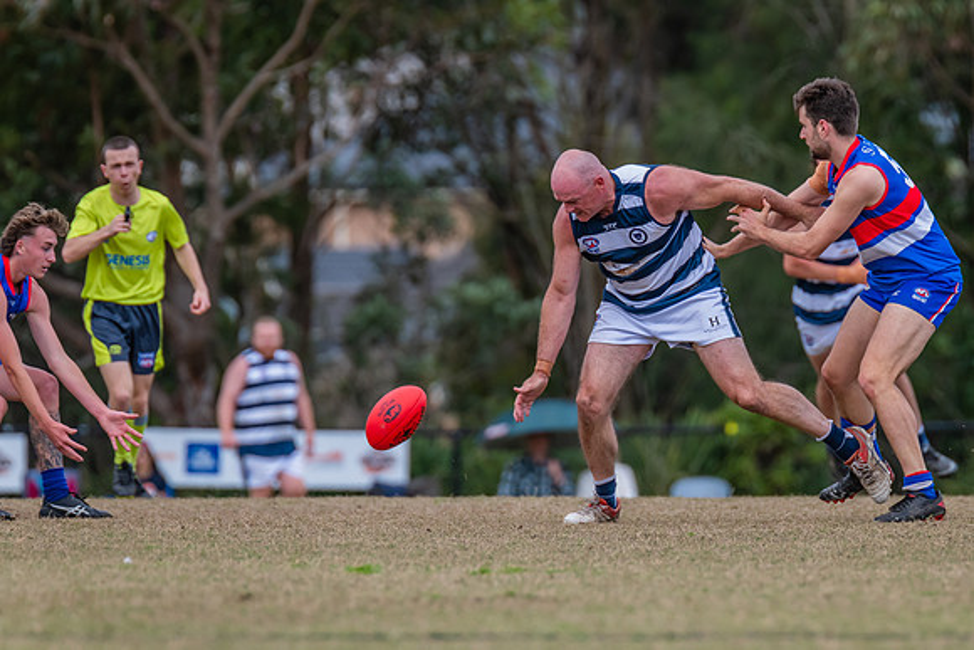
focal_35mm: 544
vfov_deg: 2.5
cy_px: 303
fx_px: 14730
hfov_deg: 3.8
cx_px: 614
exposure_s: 1/2000
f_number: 5.6
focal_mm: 420
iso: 800
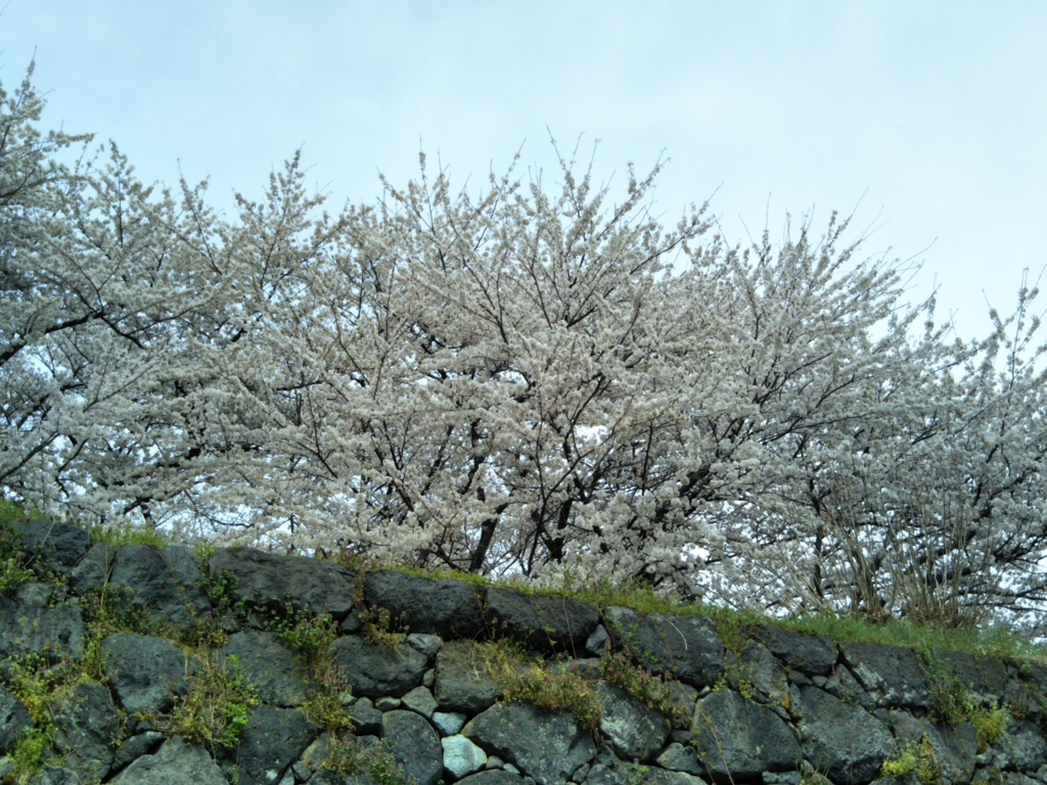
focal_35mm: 30
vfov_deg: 46.8
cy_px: 392
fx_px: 907
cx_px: 524
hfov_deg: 60.0
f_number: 2.2
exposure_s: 1/815
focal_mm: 4
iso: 28
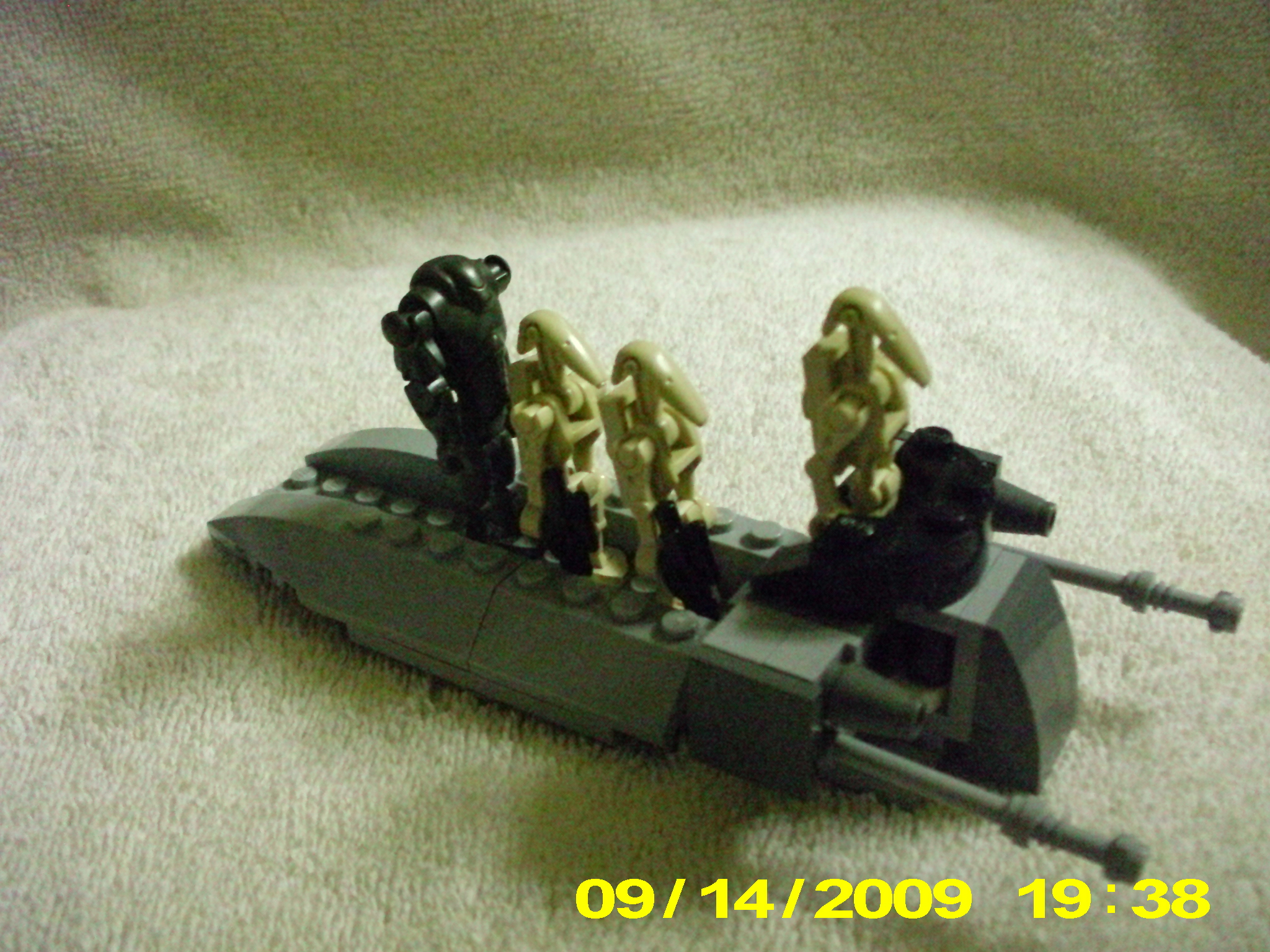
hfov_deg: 49.0
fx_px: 1394
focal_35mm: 38
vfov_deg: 37.7
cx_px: 635
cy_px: 476
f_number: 3.1
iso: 1600
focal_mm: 6.3
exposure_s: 1/21
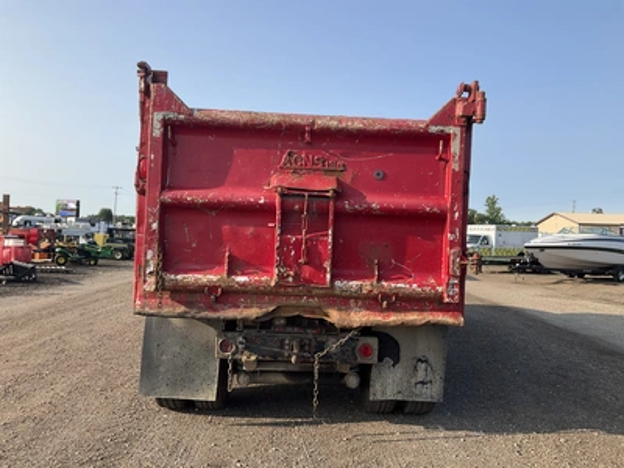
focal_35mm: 29
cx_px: 312
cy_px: 234
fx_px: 523
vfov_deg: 48.2
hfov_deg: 61.7
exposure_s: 1/962
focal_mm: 3
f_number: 1.8
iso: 25
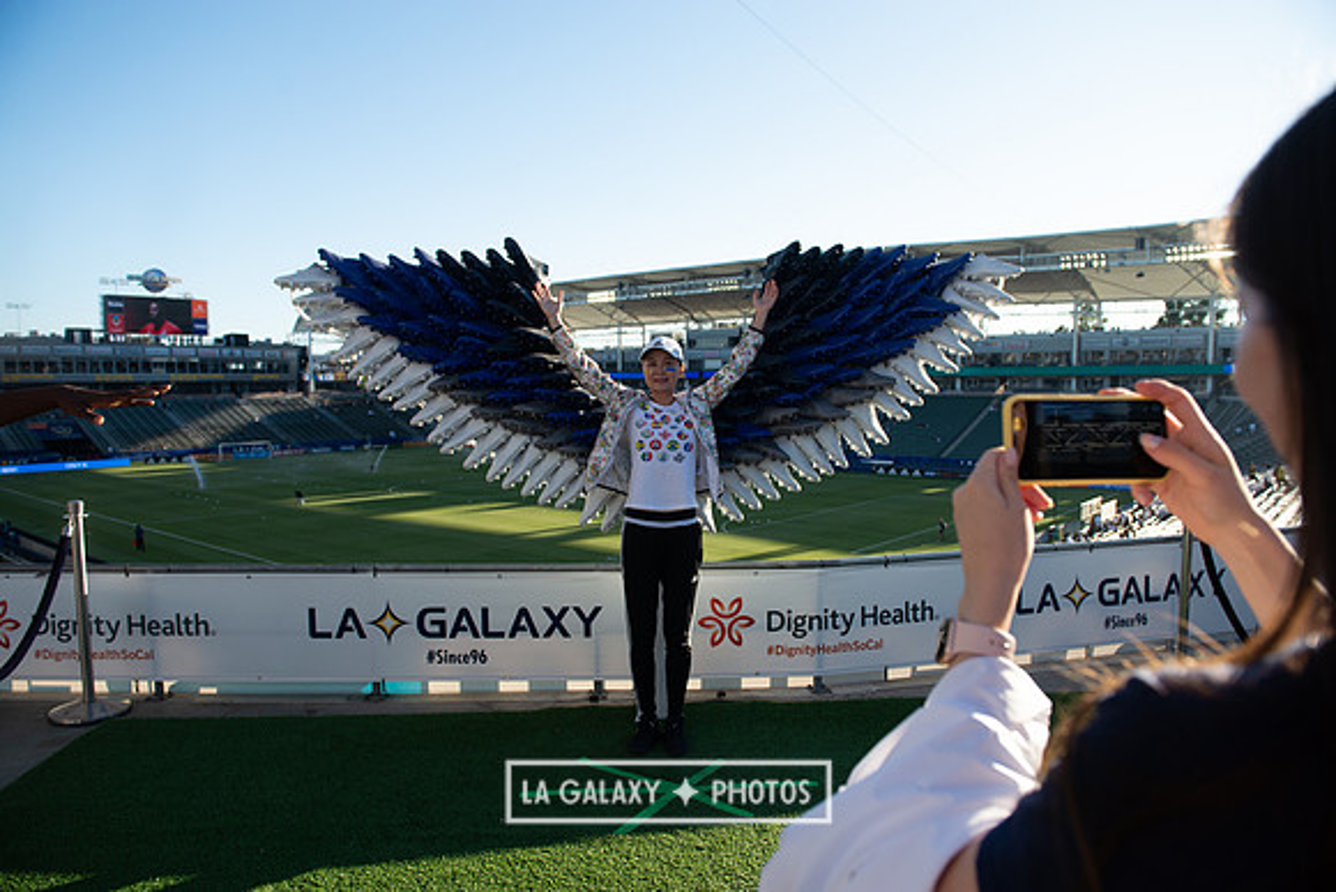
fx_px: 891
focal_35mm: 24
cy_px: 446
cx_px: 668
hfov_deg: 73.7
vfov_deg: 53.2
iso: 200
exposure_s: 1/800
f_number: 4.5
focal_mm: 24
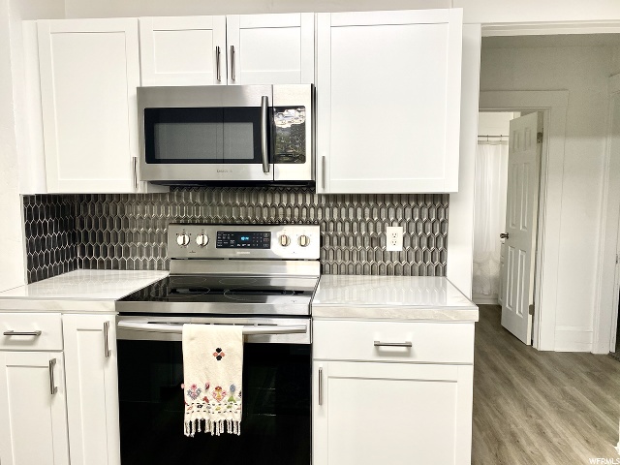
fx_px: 466
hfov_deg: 67.3
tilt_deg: -4.7
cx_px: 310
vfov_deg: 53.1
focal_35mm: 26
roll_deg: +0.2
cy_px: 232
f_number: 1.8
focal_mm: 4.25
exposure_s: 1/60
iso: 80
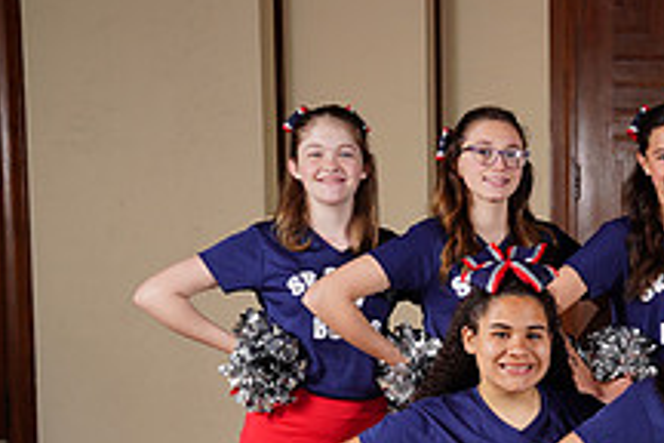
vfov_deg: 11.4
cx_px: 741
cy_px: 531
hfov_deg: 16.8
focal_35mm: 118
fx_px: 2176
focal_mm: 44
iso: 200
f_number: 6.3
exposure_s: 1/200
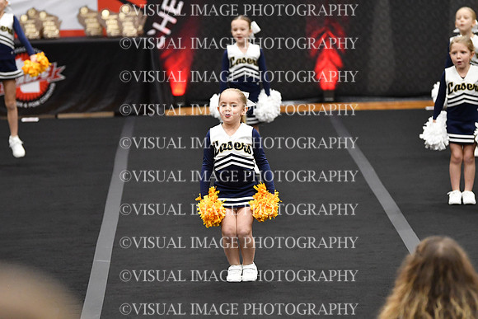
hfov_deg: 10.5
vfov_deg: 7.0
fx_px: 2590
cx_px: 239
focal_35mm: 195
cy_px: 160
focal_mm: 130
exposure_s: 1/800
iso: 5000
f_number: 2.8
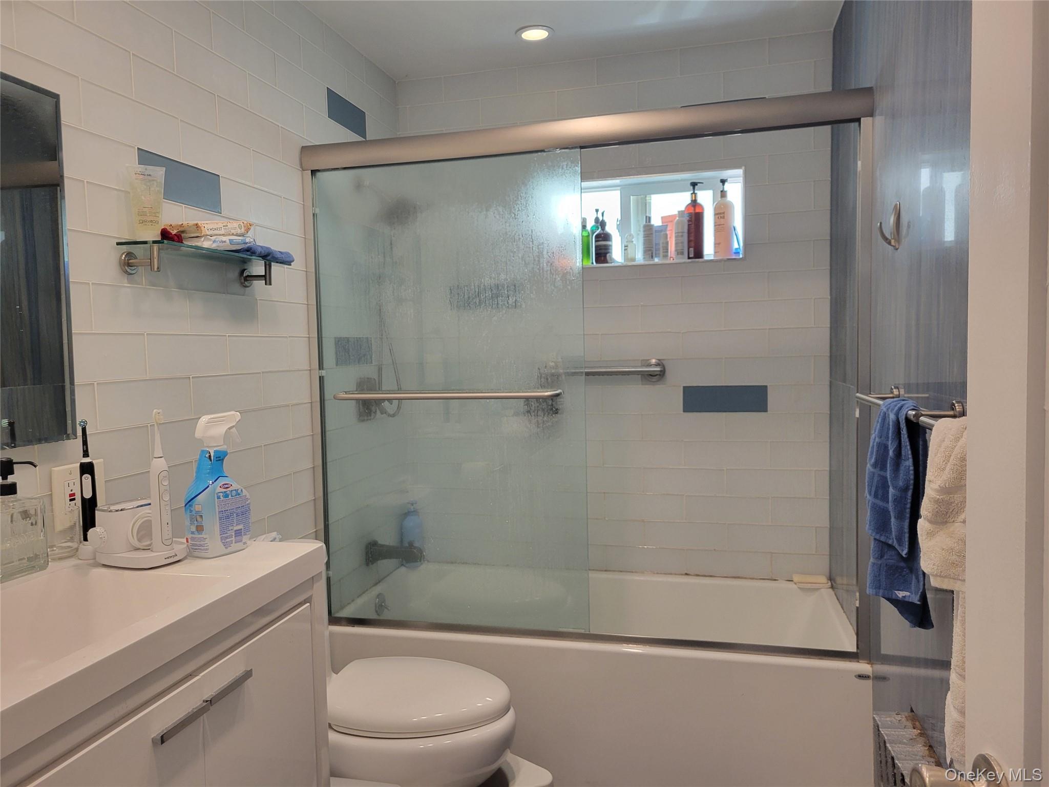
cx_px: 524
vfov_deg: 53.1
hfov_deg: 67.3
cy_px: 394
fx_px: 788
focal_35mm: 26
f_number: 1.8
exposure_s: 1/120
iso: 200
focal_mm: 5.4
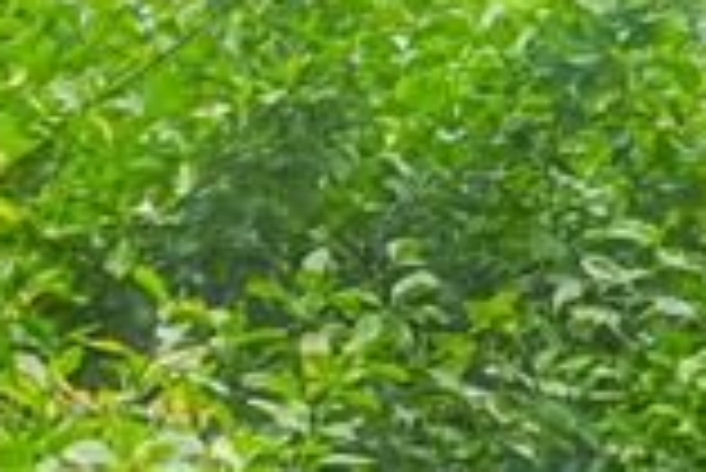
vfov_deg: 6.0
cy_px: -148
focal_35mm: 228
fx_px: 4475
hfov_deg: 9.0
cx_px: 504
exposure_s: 1/60
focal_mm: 35
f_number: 8
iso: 100
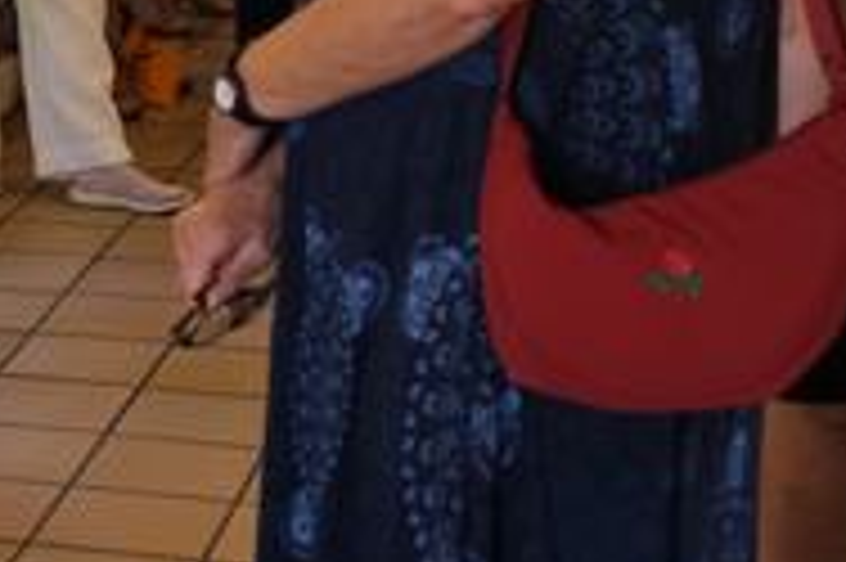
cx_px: -117
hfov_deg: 16.9
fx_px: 2747
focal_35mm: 117
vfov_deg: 11.4
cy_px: -137
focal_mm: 29.3
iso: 5000
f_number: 5.6
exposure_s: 1/200
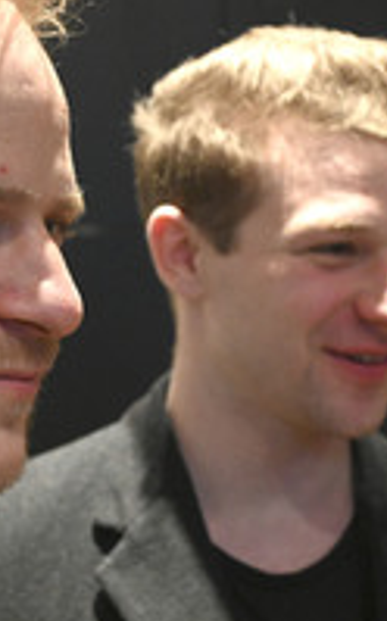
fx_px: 1877
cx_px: 189
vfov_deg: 18.8
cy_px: 337
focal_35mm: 111
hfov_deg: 11.8
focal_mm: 48
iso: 6400
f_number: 6.3
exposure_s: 1/100
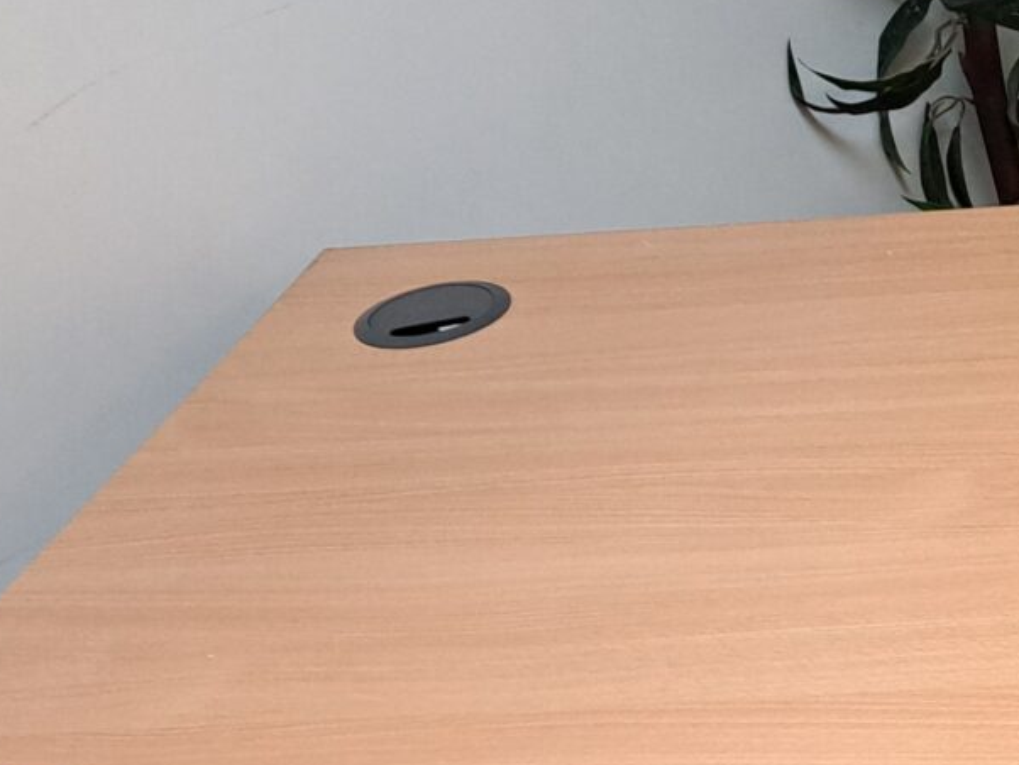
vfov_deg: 14.1
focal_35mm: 102
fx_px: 3004
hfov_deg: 17.3
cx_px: 1545
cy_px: 926
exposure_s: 1/50
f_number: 1.8
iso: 250
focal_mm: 5.23
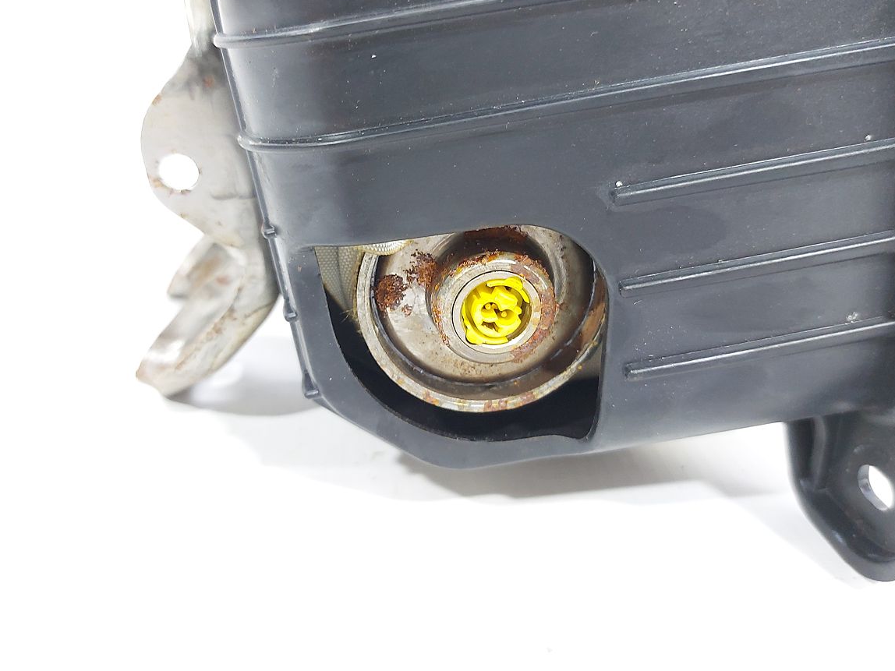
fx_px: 750
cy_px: 281
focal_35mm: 29
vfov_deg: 48.0
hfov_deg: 61.7
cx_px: 443
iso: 250
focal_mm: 5.23
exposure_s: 1/50
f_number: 1.8
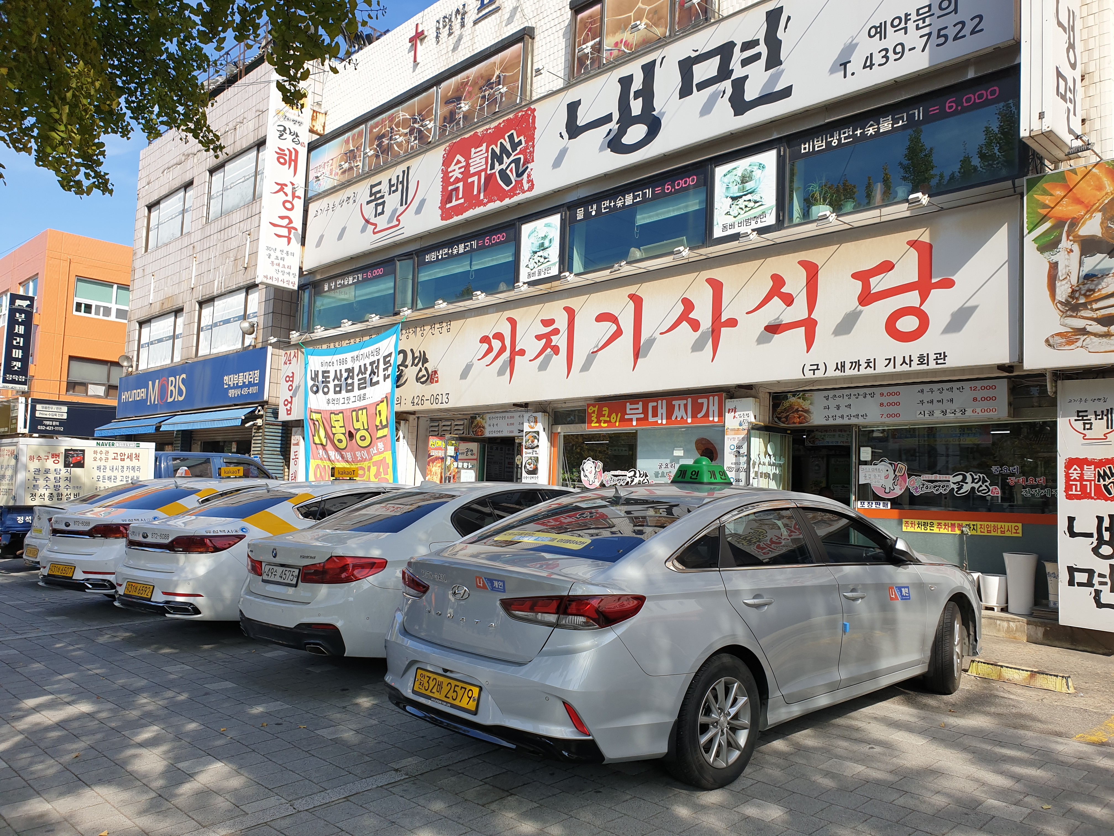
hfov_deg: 67.3
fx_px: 837
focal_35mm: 26
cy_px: 418
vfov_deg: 53.1
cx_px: 557
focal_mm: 4.3
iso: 50
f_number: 2.4
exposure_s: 1/971
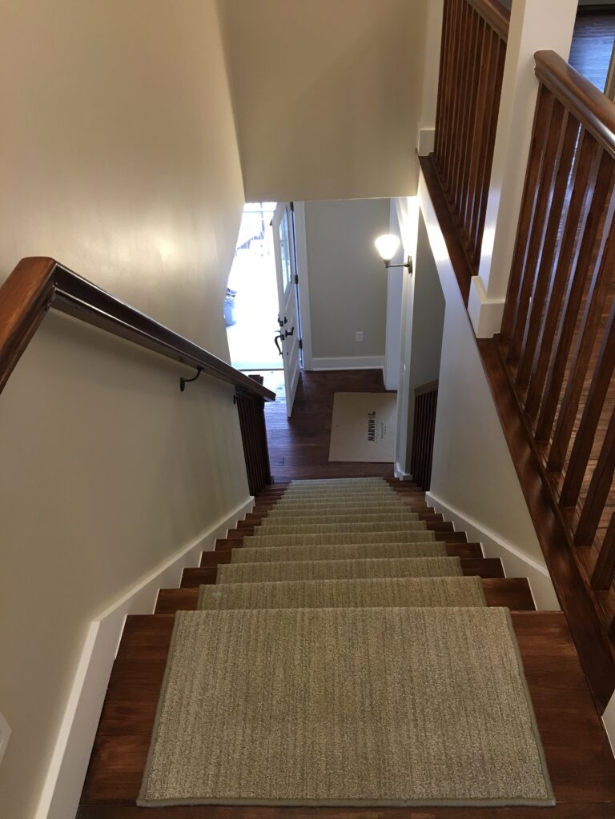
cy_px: 410
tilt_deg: -39.7
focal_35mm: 29
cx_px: 308
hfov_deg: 48.2
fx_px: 687
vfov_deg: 61.7
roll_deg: +4.3
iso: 80
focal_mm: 4.15
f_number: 2.2
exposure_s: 1/30
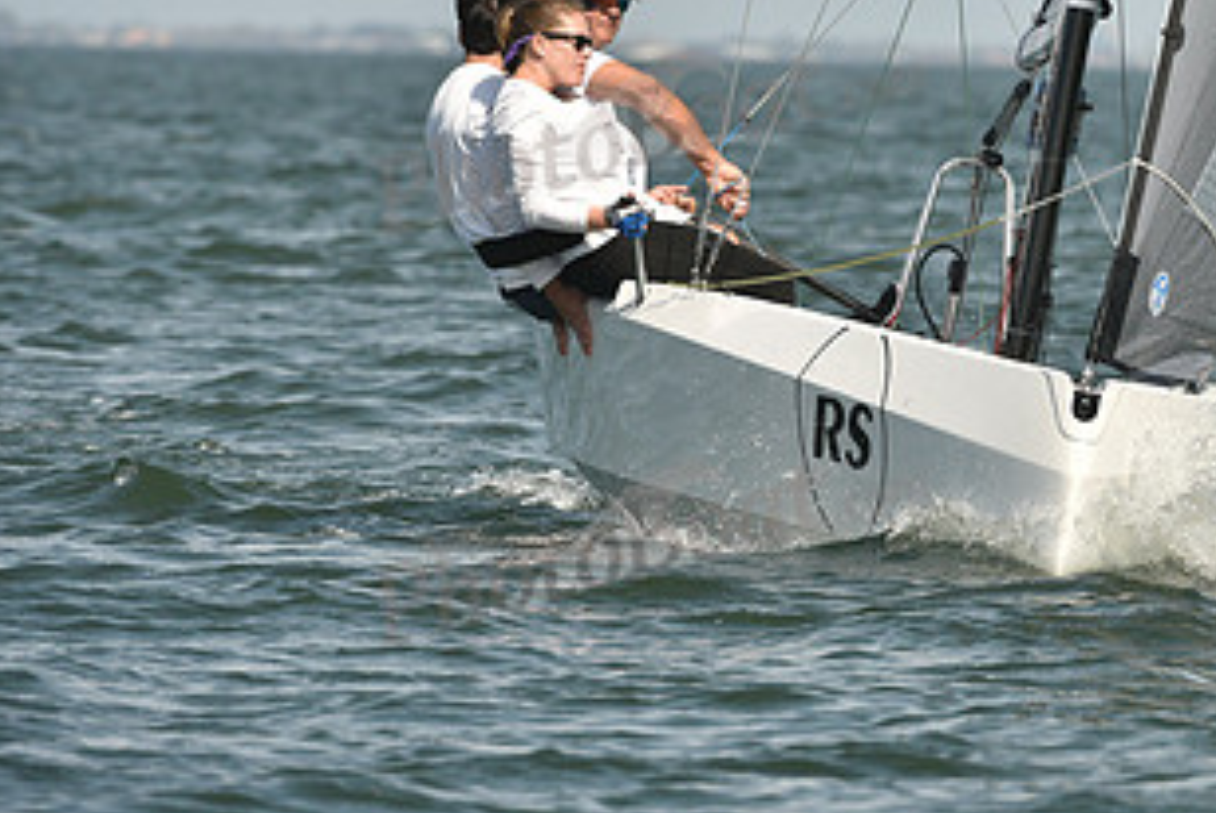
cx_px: 1137
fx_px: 25458
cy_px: 282
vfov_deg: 1.8
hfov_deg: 2.7
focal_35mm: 753
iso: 400
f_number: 8
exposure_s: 1/1250
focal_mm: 400
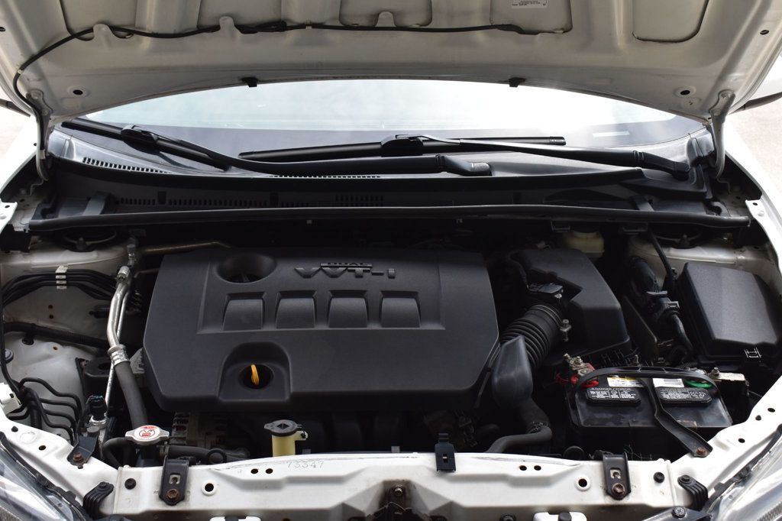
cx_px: 391
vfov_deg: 28.1
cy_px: 260
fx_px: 1042
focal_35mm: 48
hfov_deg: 41.1
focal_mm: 32
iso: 400
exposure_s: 1/250
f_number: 10
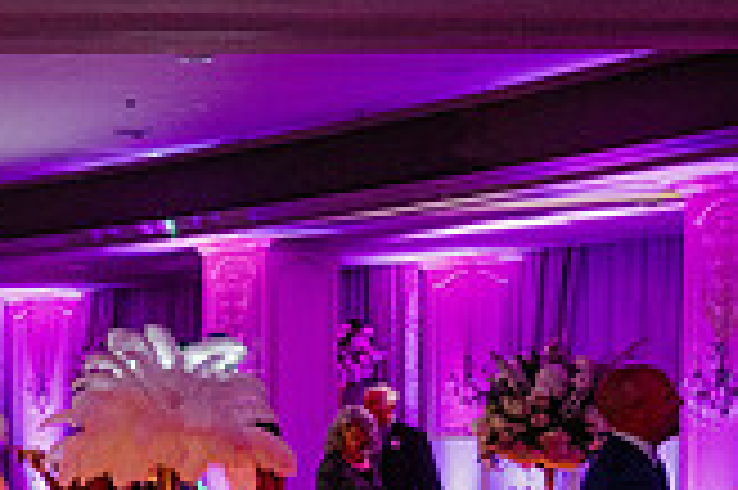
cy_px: 524
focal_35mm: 85
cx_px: -418
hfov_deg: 20.1
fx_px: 1741
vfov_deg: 15.6
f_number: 2.8
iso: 2000
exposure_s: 1/125
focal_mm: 24
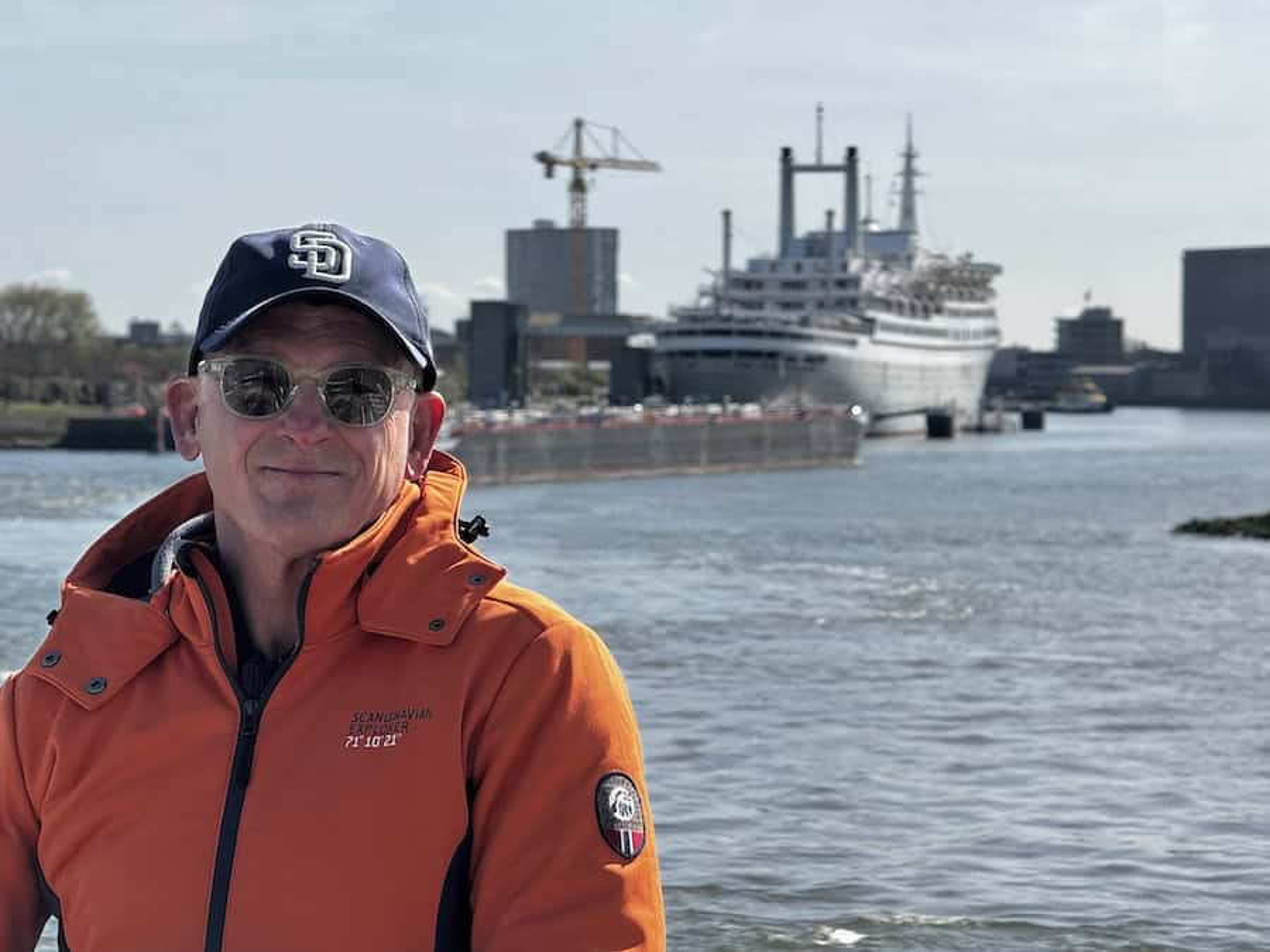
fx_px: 4403
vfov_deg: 12.3
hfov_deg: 16.4
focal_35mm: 120
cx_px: 635
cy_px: 476
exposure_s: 1/2146
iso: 50
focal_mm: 15.7
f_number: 2.8
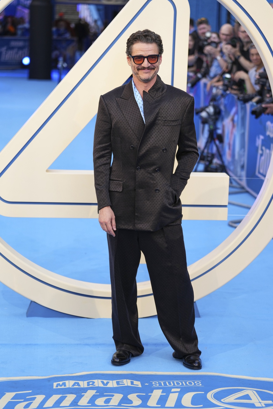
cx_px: 136
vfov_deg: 24.2
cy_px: 204
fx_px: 955
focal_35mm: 84
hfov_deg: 16.3
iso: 400
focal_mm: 84
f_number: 2.8
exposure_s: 1/1000
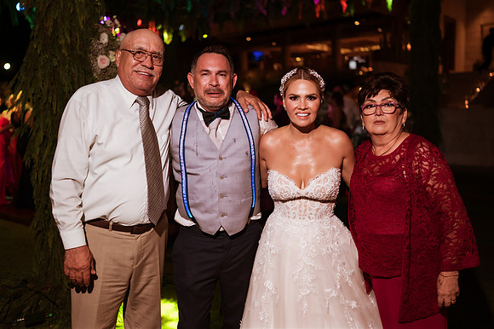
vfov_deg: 36.5
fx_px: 498
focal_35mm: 36
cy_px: 158
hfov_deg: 52.7
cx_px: 238
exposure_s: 1/250
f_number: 1.8
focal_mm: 35
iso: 1000
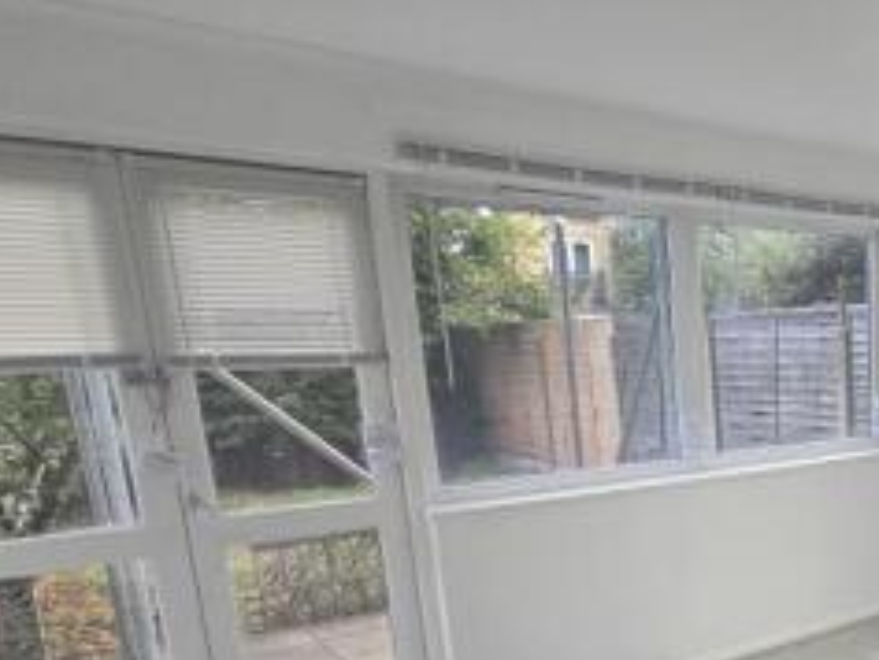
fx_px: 813
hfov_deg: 46.5
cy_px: 536
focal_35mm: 32
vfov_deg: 42.1
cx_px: 899
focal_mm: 2.2
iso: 100
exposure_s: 1/50
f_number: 2.2
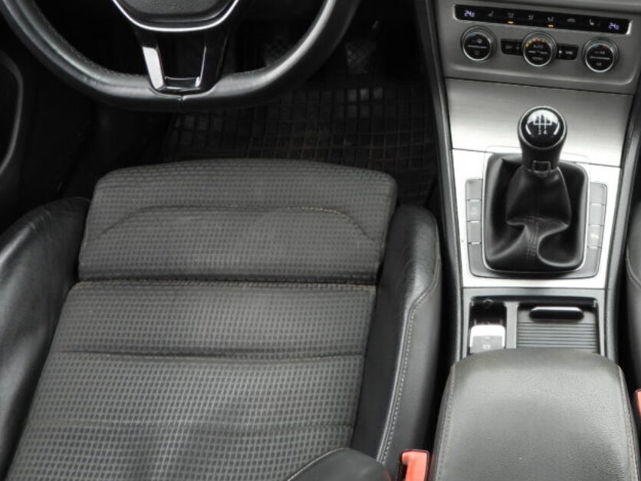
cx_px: 534
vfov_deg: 30.7
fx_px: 852
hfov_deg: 39.2
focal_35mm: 46
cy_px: 93
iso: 100
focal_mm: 4.3
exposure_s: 1/40
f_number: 2.8
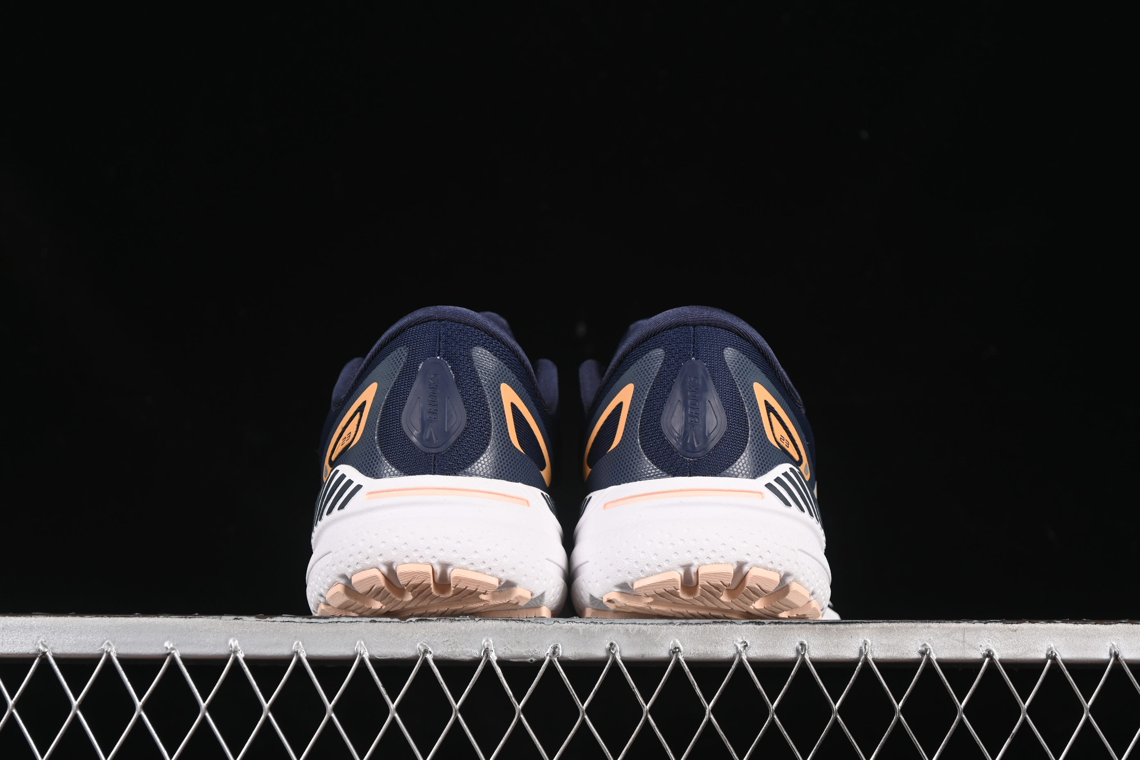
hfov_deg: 27.0
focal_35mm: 75
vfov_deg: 18.2
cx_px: 570
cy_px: 380
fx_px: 2375
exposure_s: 1/60
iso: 160
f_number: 6.3
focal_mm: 50
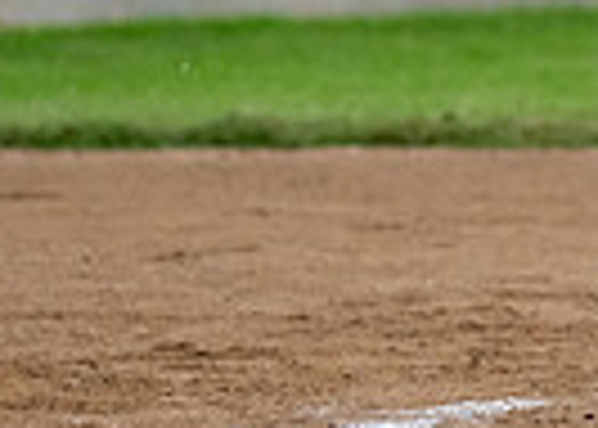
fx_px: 16135
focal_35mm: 950
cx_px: 922
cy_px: -398
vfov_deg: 1.5
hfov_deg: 2.1
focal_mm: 151
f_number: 2.8
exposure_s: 1/1000
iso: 1600
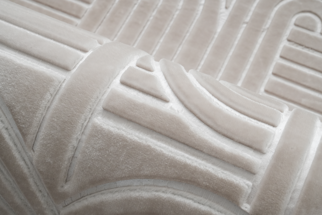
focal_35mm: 62
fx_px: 555
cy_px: 108
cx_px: 161
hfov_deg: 32.4
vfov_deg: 21.9
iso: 1000
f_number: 16
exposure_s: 1/100
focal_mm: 62
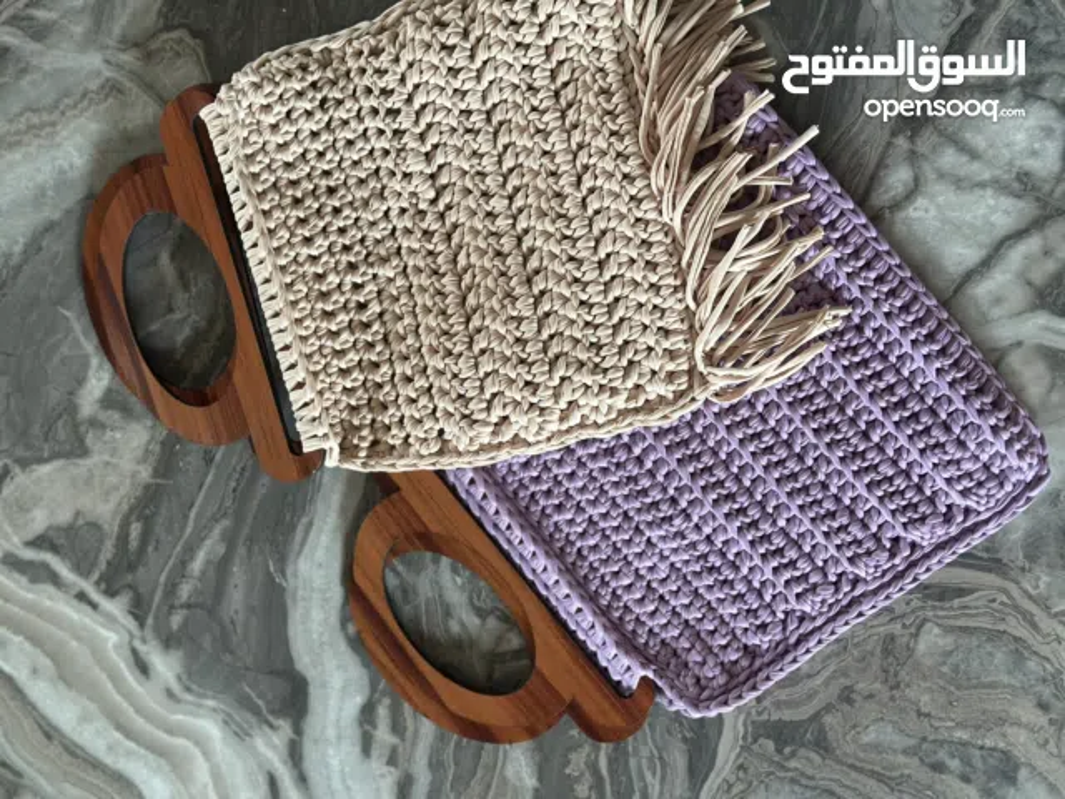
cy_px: 400
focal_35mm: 48
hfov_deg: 39.7
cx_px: 532
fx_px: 1477
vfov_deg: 30.3
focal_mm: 6.86
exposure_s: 1/60
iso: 200
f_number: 1.78
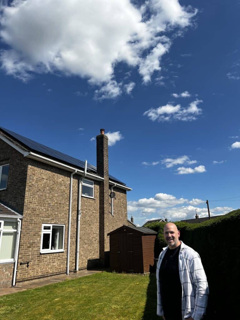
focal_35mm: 26
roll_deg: +1.6
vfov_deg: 67.3
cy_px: 160
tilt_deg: +20.9
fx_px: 240
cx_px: 120
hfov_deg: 53.1
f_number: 1.5
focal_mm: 5.7
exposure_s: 1/5319
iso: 50
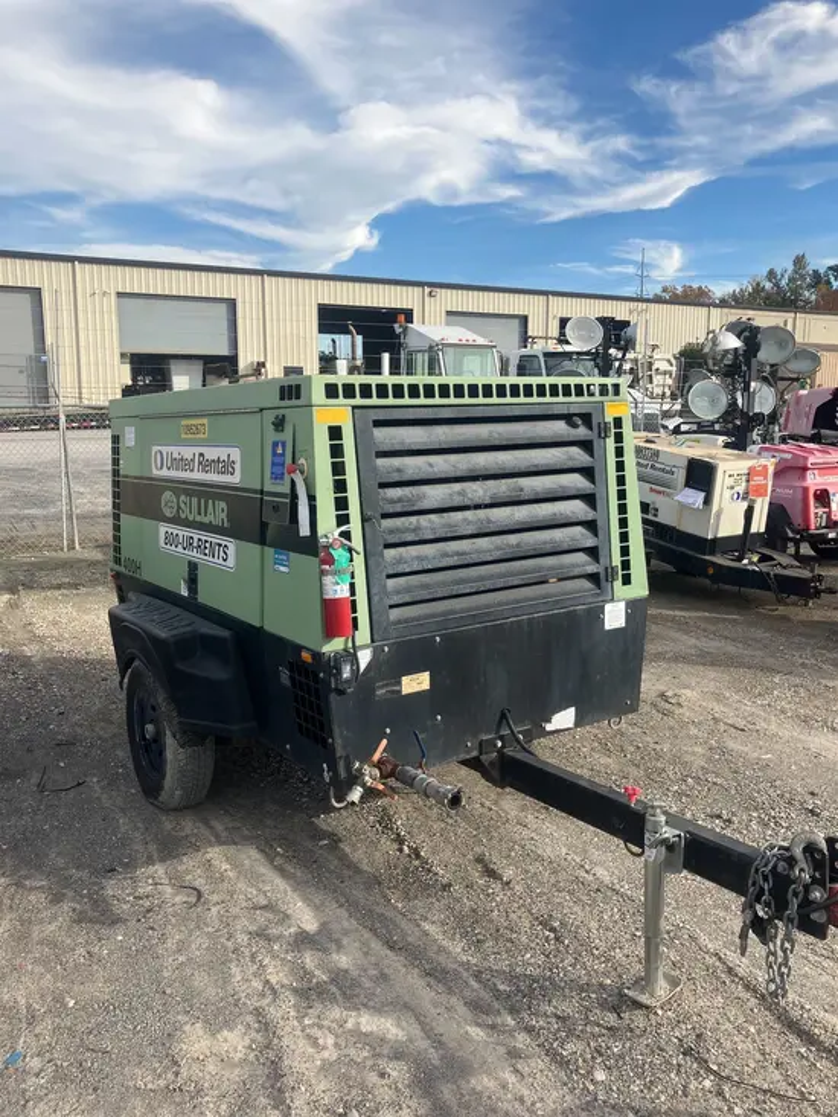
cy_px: 558
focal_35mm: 28
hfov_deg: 49.8
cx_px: 419
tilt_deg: -8.9
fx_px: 904
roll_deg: -0.6
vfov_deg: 63.4
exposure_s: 1/1389
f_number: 1.8
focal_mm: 3.99
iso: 32
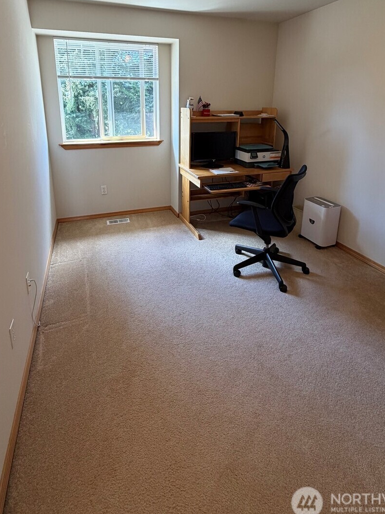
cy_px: 176
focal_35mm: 19
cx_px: 178
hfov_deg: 68.6
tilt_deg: -14.6
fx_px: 282
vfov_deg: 82.1
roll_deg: -0.6
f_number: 2.2
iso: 250
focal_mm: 2.22
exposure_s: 1/120
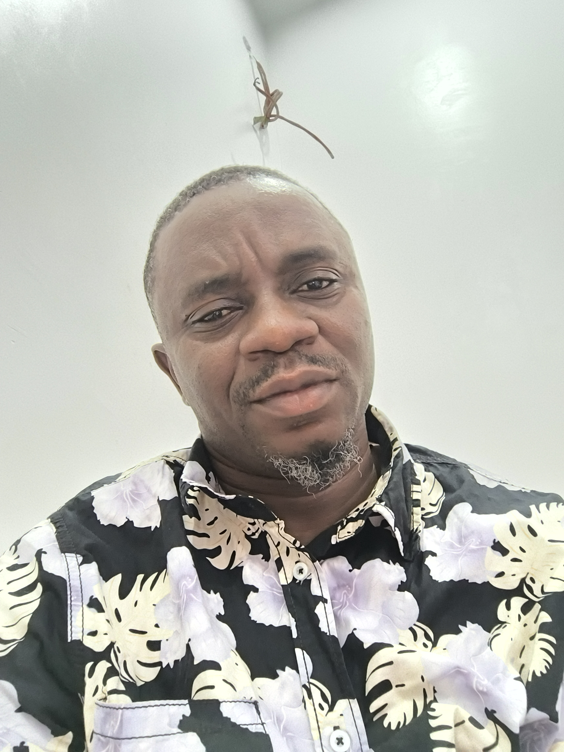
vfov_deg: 71.6
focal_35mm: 24
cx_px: 282
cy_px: 376
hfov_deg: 56.8
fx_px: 521
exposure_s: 1/20
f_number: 2.45
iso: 800
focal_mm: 3.26
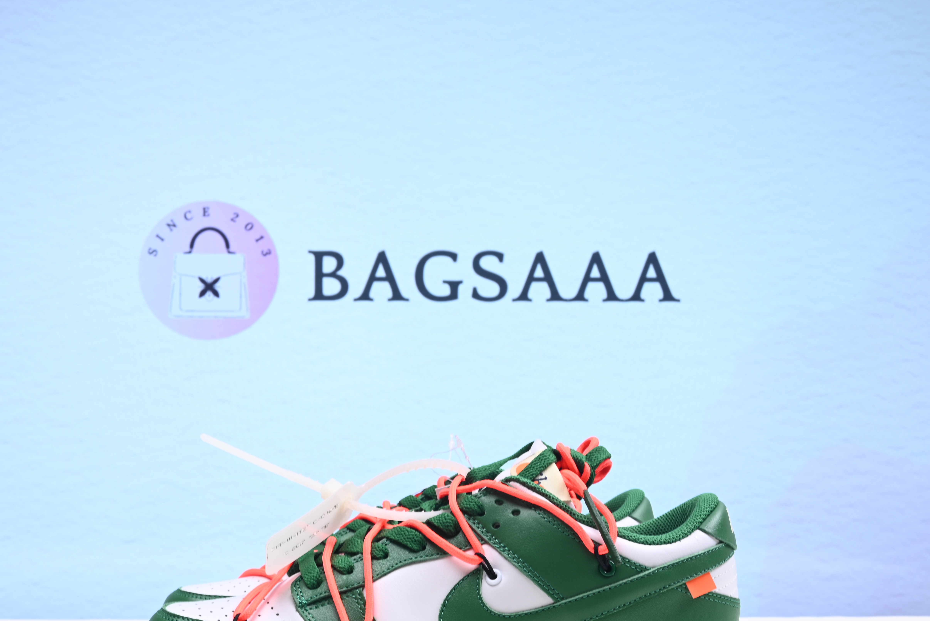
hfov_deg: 38.7
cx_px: 376
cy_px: 379
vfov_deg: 26.4
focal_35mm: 51
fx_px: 1318
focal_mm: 41
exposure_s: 1/2
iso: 100
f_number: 16
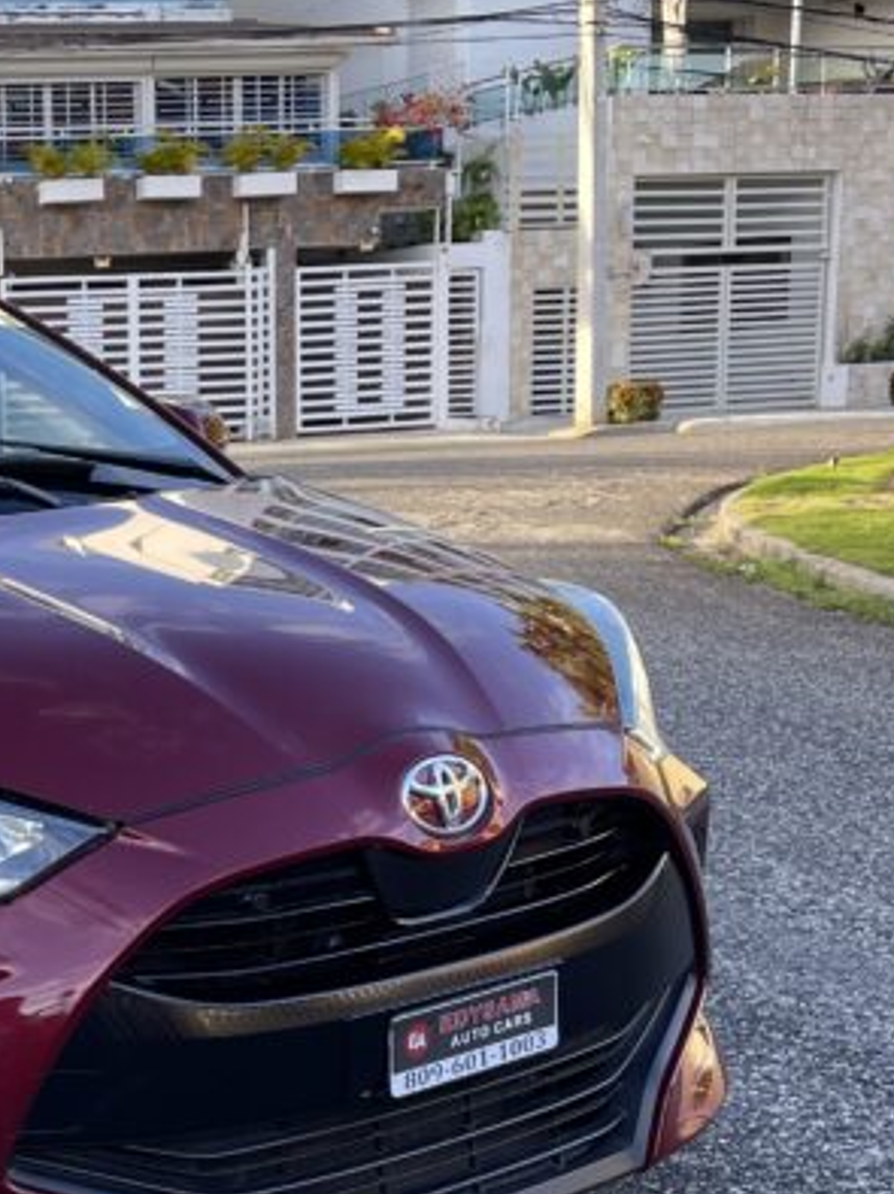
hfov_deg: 21.0
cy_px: 949
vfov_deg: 29.2
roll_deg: +3.4
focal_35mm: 65
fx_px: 2241
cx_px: -179
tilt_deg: -13.9
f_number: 1.6
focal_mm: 5.1
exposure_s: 1/152
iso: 32
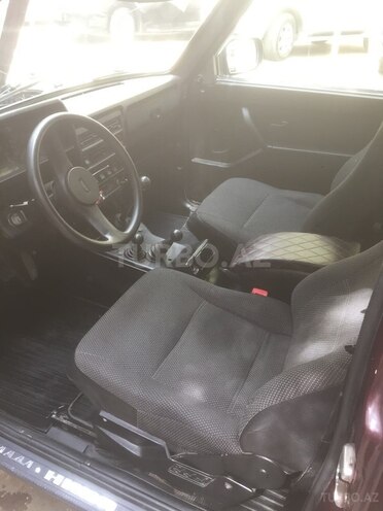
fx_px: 428
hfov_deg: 48.2
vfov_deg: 61.7
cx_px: 192
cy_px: 256
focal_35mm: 29
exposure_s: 1/33
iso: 40
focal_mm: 4.15
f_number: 2.2
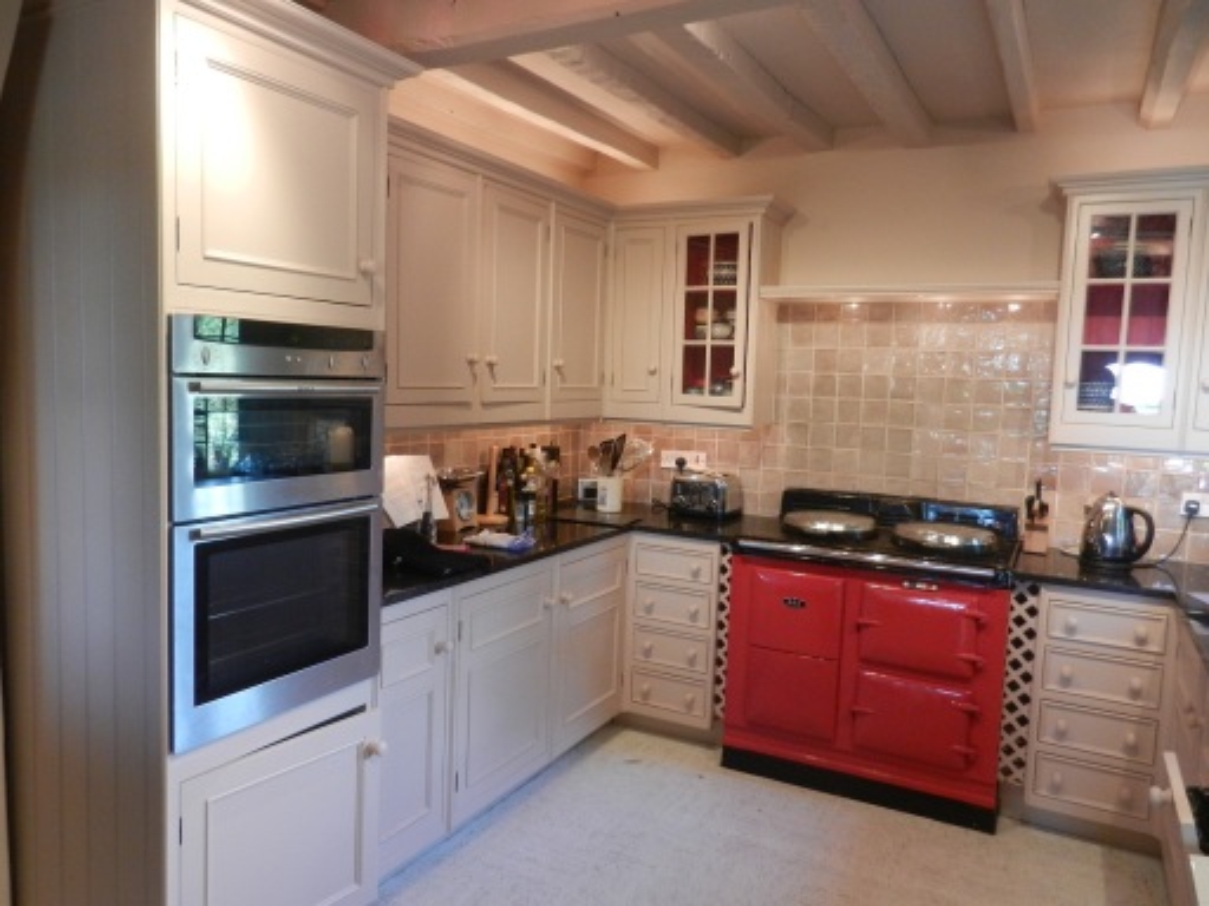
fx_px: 873
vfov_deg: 54.9
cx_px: 604
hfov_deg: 69.4
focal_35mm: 25
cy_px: 453
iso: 360
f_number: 3.5
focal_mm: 4.5
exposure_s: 1/30
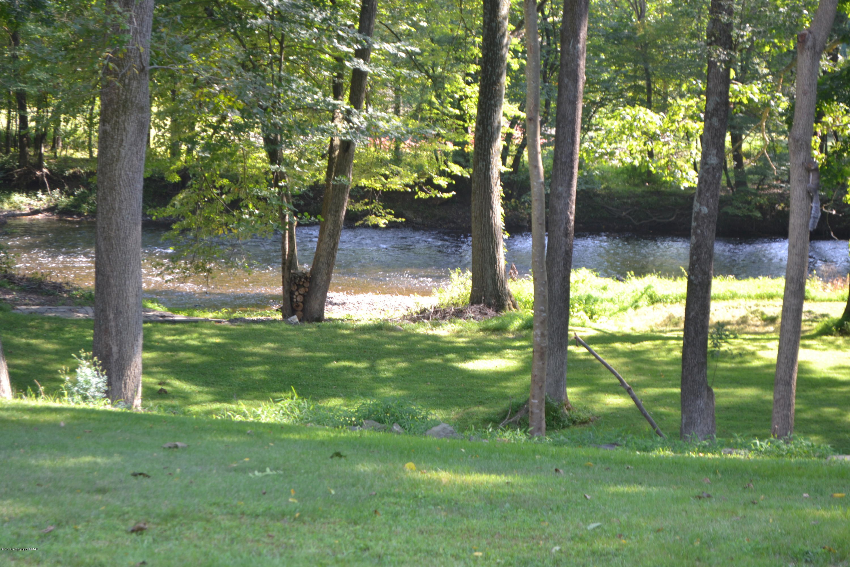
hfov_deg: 24.6
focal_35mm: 82
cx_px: 425
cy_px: 284
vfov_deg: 16.6
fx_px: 1948
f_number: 5.6
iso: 140
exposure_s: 1/30
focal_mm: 55
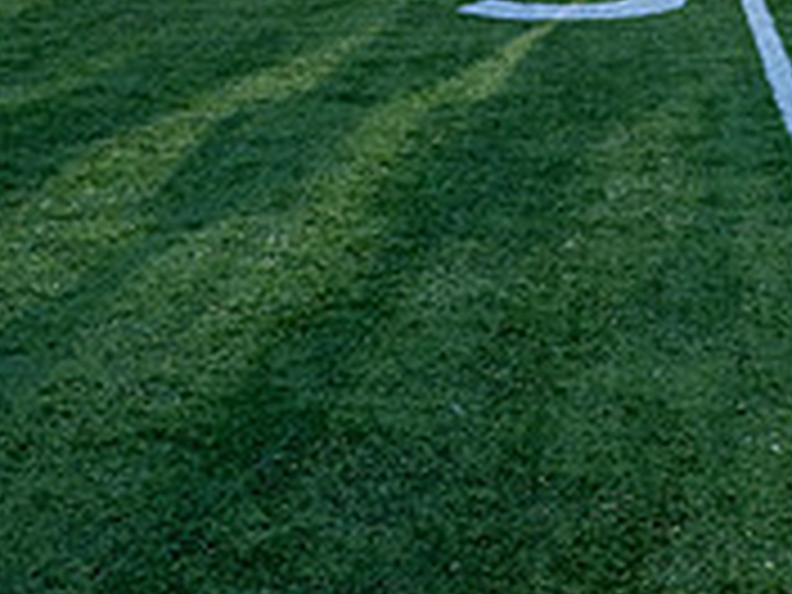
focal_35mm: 76
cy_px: -263
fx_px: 1739
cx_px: 702
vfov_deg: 17.6
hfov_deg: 24.9
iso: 320
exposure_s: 1/1250
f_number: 4
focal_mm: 24
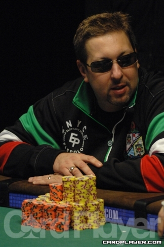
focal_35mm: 138
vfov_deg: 14.9
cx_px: 82
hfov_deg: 9.9
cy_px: 124
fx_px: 946
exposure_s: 1/125
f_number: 2.8
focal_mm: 92
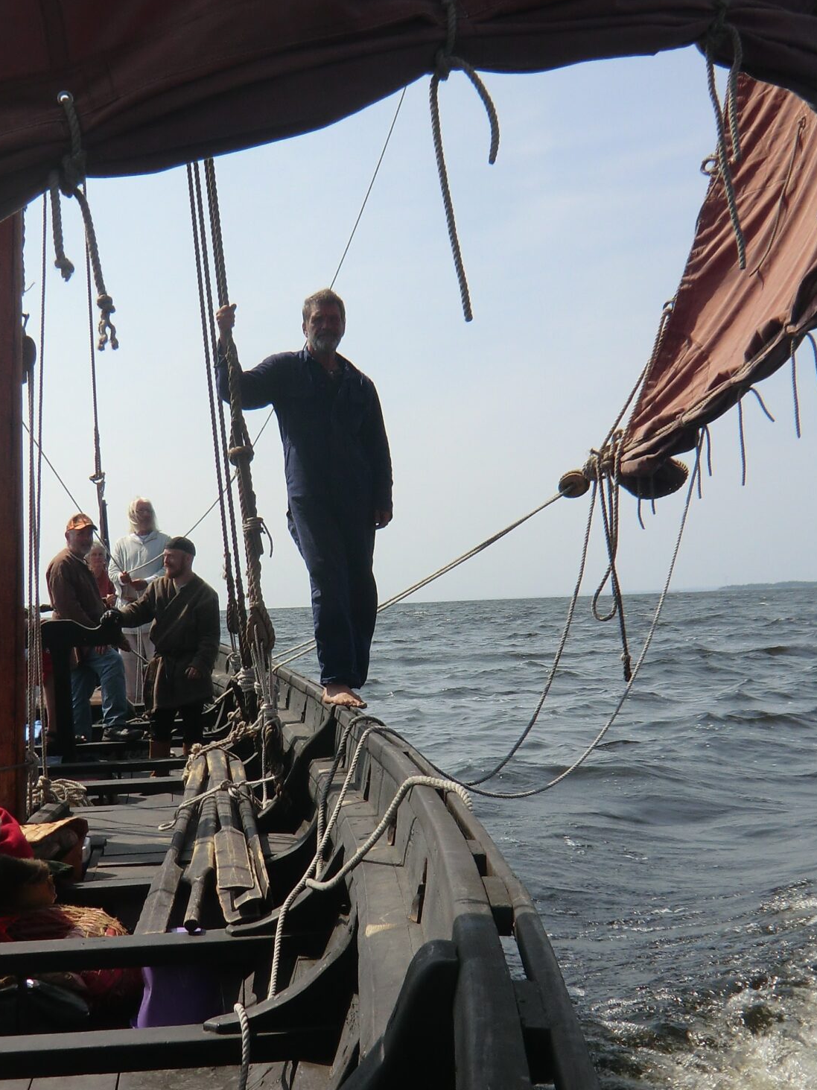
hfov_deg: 34.3
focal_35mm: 42
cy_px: 637
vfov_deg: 44.6
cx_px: 337
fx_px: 1322
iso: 64
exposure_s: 1/200
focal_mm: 4.3
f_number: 7.5
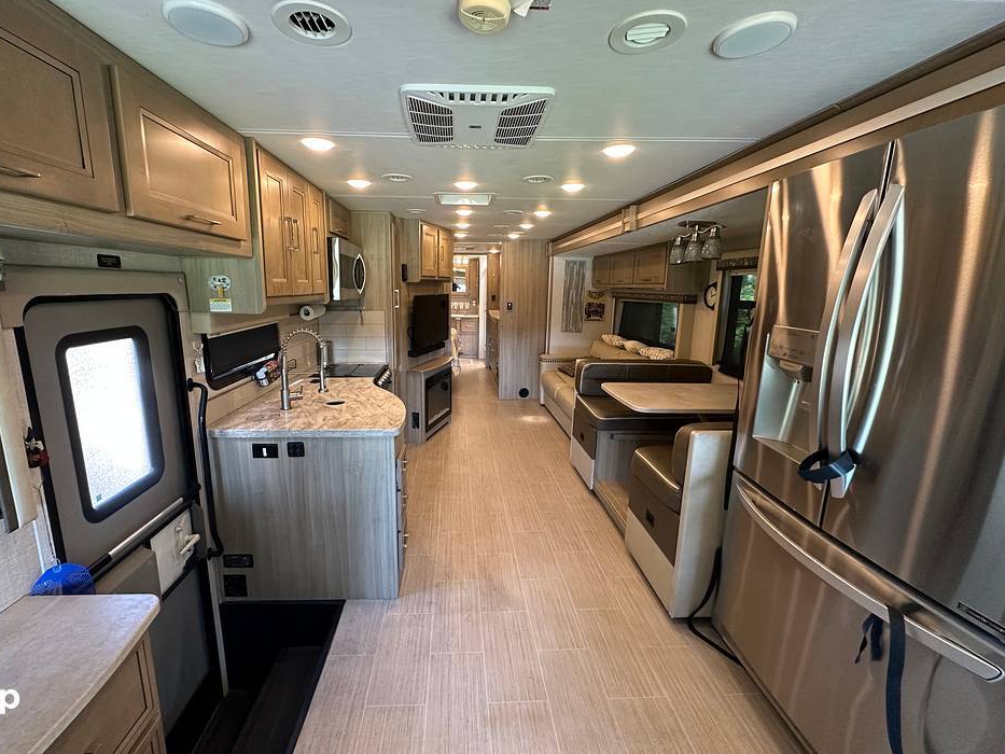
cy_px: 364
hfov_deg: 98.1
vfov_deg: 81.7
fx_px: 436
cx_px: 473
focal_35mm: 15
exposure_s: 1/78
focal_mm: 2.22
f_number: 2.2
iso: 320
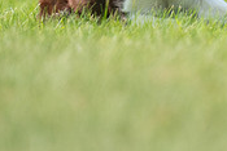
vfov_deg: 0.7
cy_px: -32
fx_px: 12520
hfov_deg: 1.0
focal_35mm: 1984
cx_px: 215
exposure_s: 1/4000
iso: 2000
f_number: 6.3
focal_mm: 600
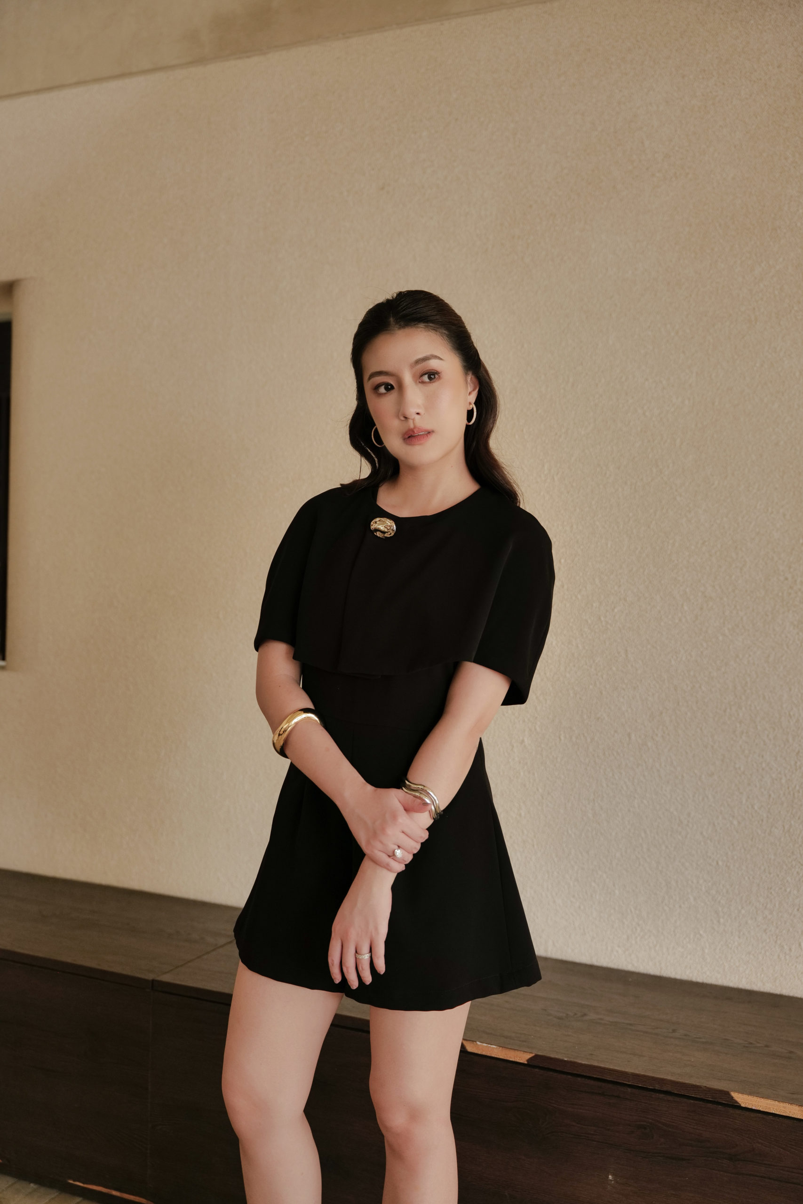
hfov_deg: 36.9
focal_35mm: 36
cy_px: 602
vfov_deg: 53.1
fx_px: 1204
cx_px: 402
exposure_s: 1/200
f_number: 2.8
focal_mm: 36
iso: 800
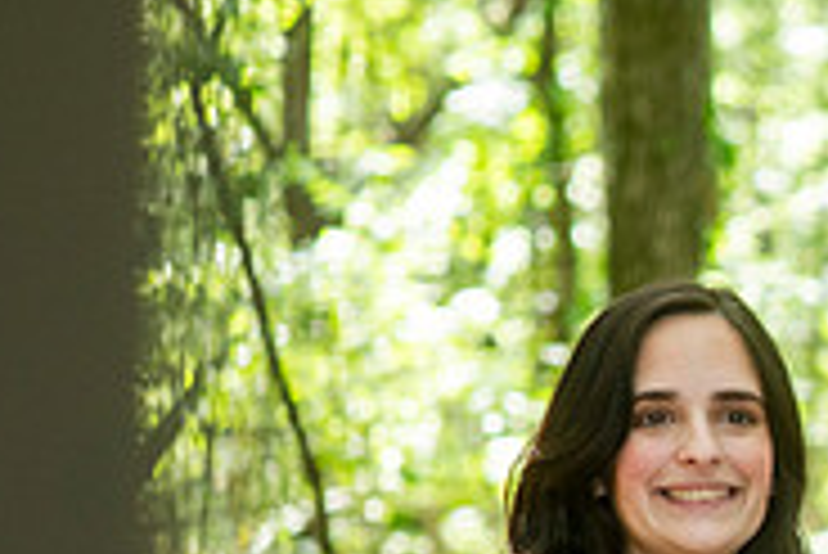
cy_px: 522
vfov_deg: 4.2
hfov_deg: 6.2
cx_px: 1325
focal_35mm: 327
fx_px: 7527
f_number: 4
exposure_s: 1/200
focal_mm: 85
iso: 500
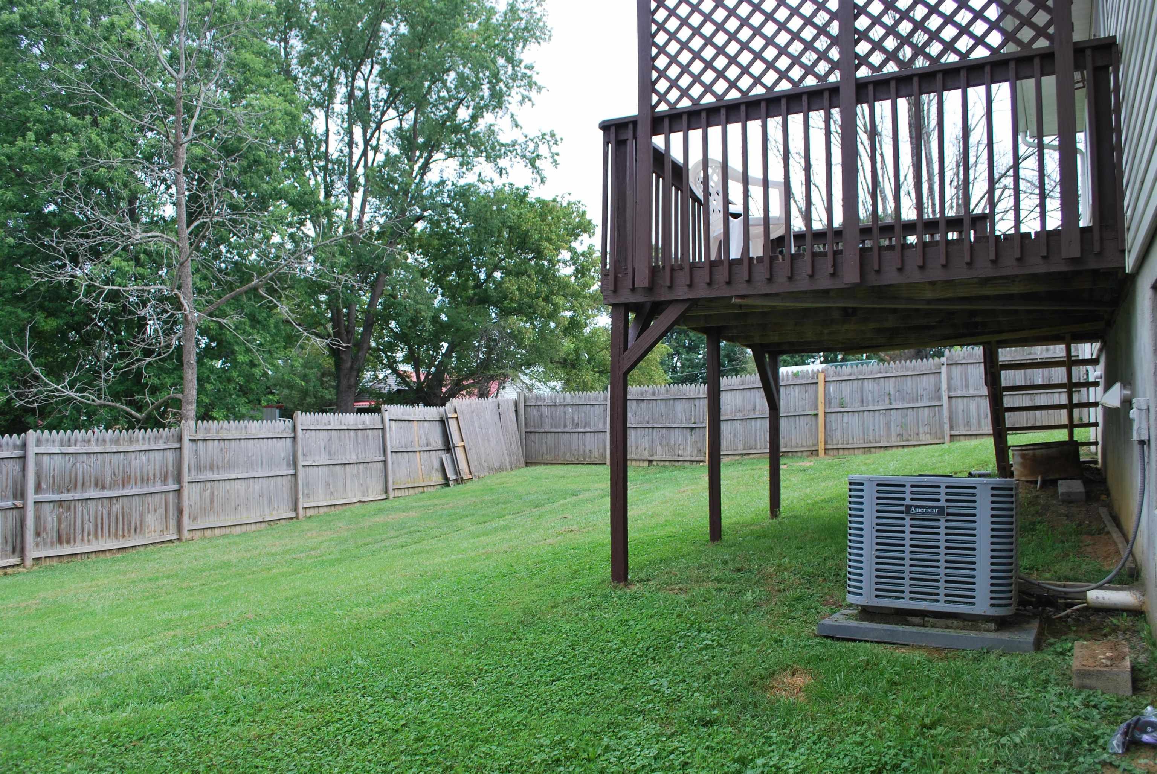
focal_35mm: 27
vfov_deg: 48.0
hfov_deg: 67.3
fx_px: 869
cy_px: 387
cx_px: 578
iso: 100
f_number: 5.6
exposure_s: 1/125
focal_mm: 18
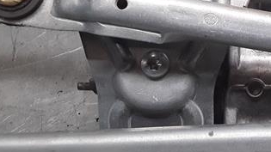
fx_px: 445
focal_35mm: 62
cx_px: 266
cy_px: 61
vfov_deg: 19.4
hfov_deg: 31.5
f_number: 1.9
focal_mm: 2.91
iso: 100
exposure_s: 1/117
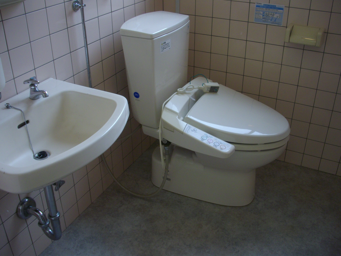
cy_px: 128
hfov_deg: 50.1
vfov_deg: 38.7
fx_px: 364
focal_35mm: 37
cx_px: 170
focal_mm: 6.2
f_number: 2.8
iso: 124
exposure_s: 1/125
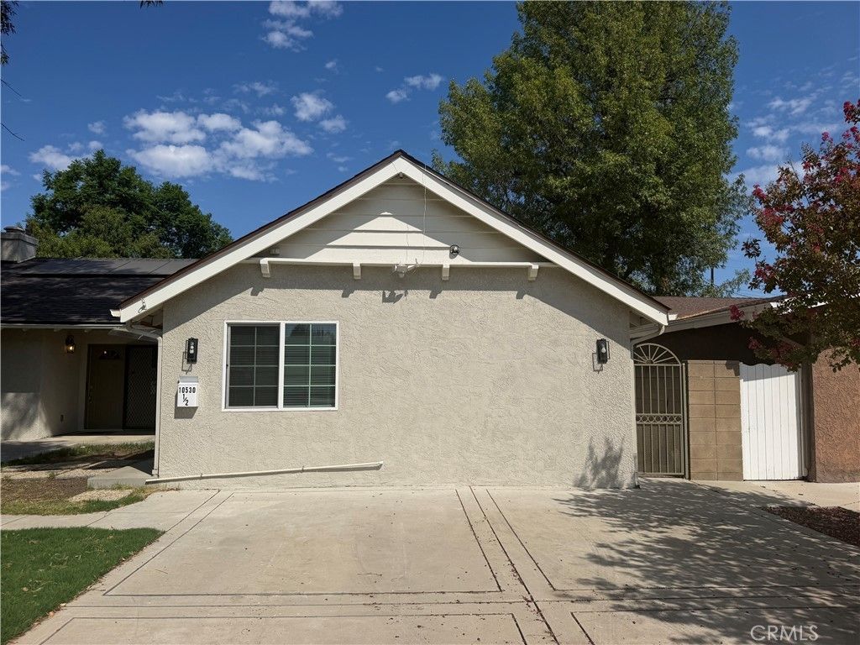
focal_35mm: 24
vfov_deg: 56.8
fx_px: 596
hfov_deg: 71.6
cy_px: 322
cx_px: 430
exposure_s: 1/10309
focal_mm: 6.76
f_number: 1.78
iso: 80
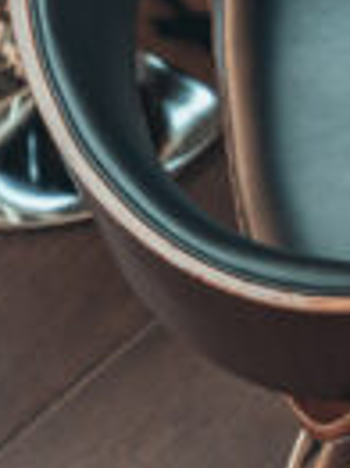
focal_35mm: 528
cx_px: 1664
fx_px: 7130
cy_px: -113
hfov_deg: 2.7
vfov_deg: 3.7
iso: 640
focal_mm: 70
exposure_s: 1/200
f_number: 2.8
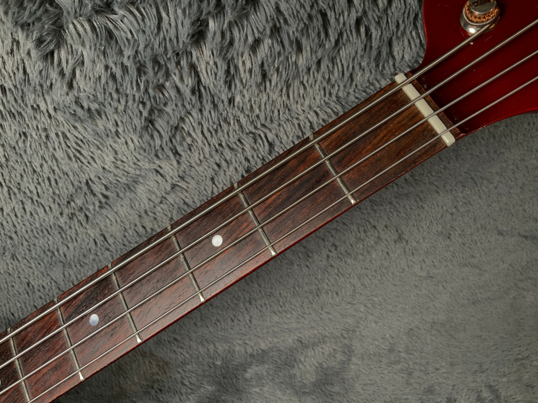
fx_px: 451
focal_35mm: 29
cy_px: 202
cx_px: 269
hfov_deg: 61.7
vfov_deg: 48.2
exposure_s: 1/104
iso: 25
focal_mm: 3
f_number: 1.8
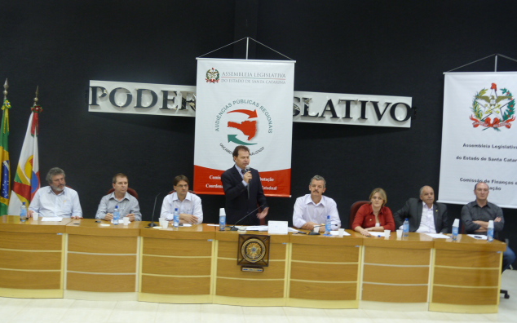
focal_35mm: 46
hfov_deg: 43.5
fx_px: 648
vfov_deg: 28.0
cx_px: 258
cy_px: 163
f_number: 3.2
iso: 100
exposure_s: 1/5
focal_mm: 7.8
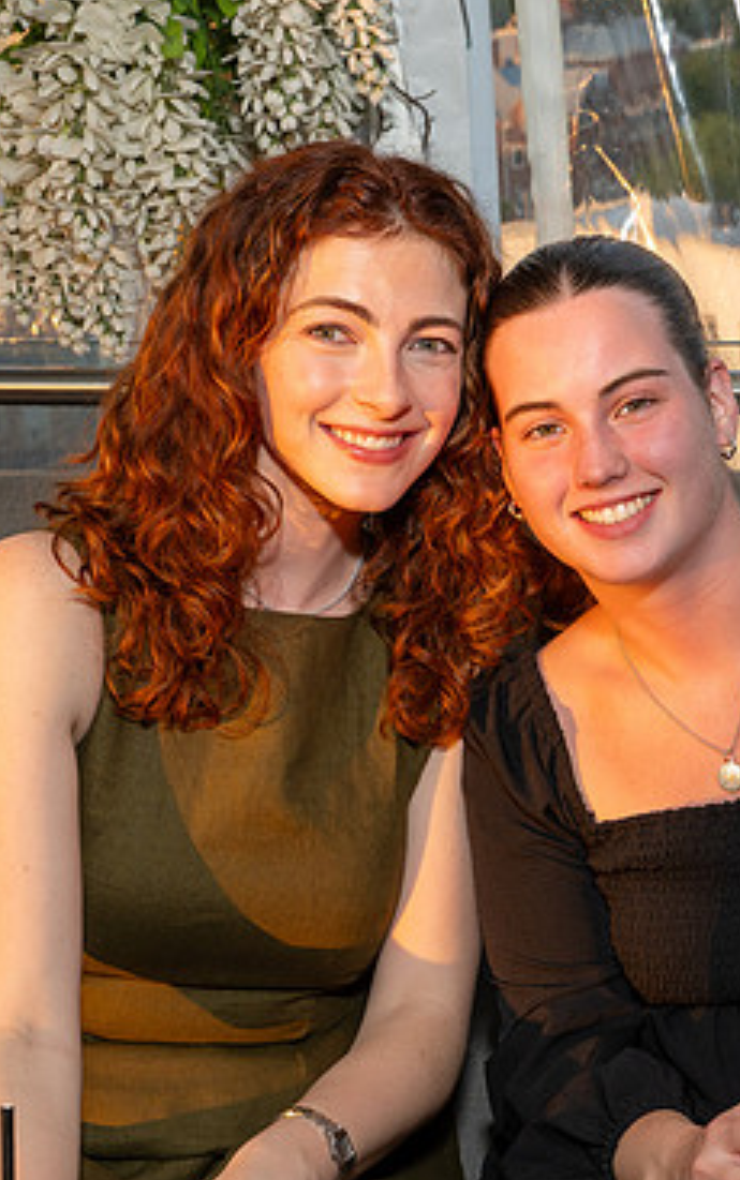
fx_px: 2254
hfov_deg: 18.6
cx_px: 475
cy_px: 662
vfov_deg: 29.3
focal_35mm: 70
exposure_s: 1/250
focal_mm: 35
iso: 500
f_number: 7.1
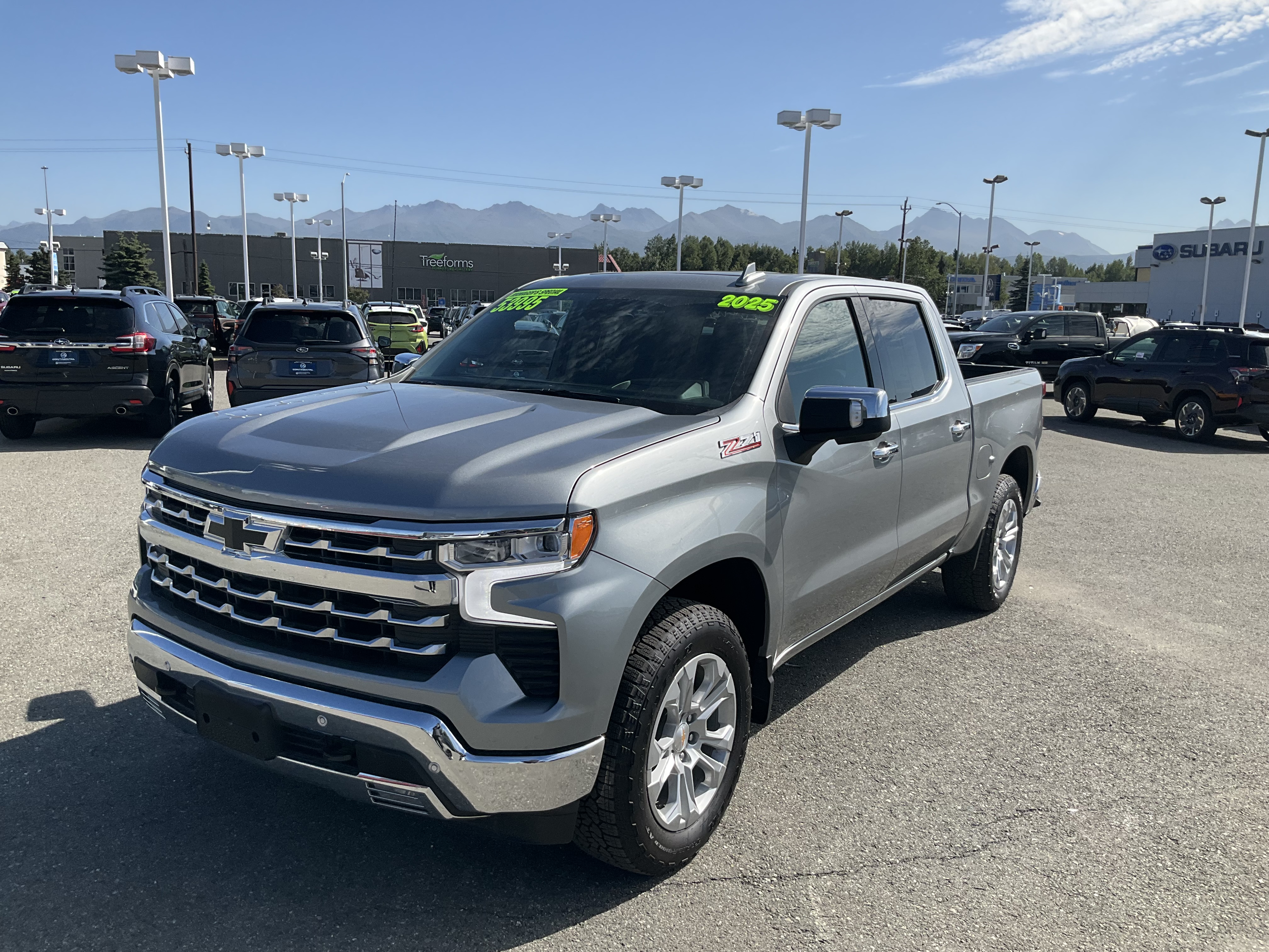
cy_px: 476
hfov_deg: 61.7
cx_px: 634
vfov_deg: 48.2
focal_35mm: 29
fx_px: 1063
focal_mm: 3
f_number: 1.8
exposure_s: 1/2058
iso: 25
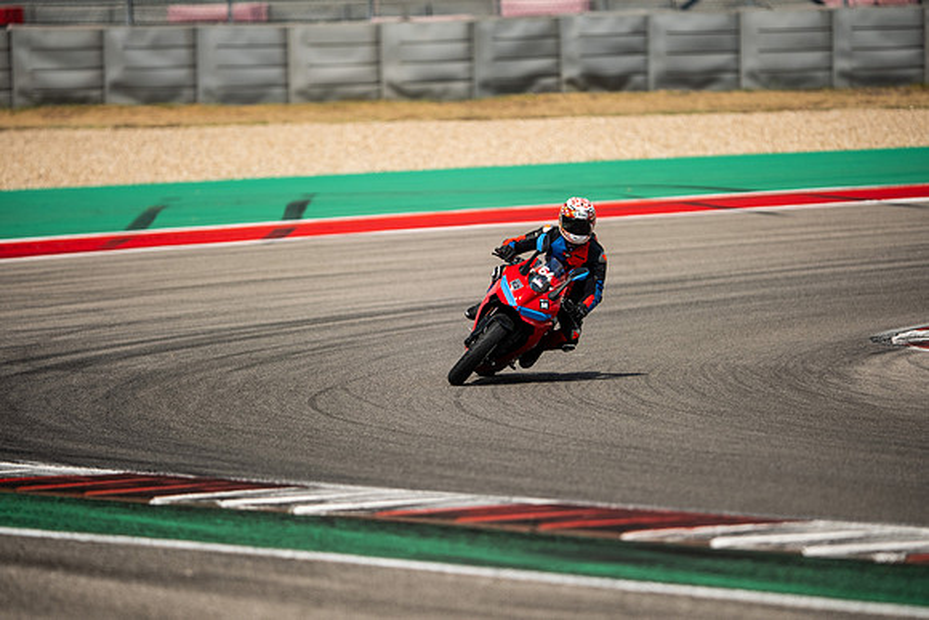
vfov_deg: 4.6
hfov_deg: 6.9
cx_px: 464
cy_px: 310
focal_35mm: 300
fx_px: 7743
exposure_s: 1/5000
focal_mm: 200
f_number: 2
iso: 200
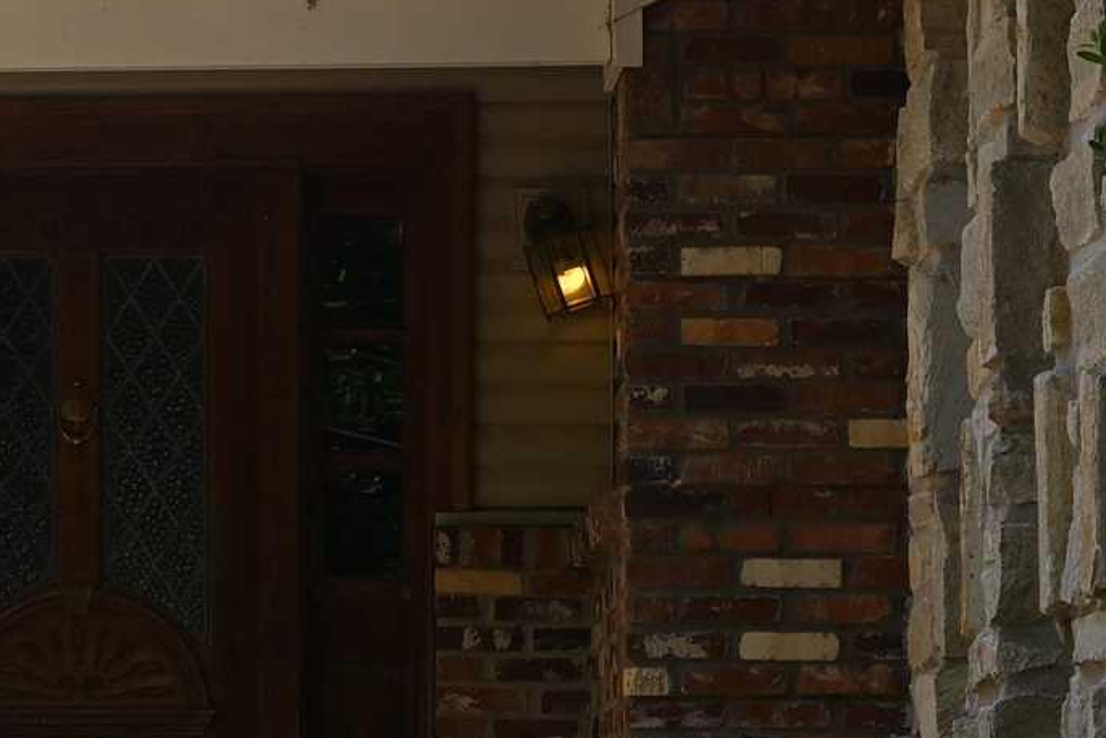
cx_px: -158
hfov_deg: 12.8
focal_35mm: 157
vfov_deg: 8.7
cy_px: 504
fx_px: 4824
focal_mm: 35
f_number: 5.6
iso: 180
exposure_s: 1/250
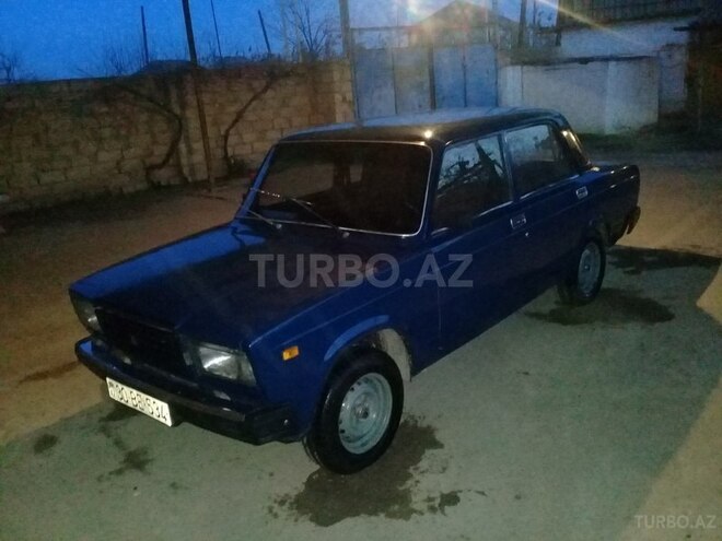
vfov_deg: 45.4
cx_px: 361
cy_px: 270
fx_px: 647
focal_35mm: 31
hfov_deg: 58.4
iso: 1250
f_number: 2.2
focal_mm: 3.3
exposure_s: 1/15
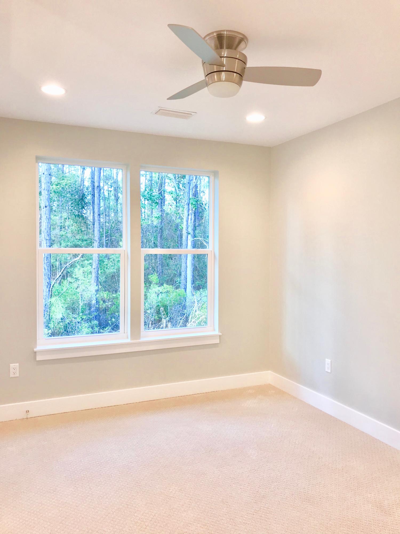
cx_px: 200
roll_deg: -0.3
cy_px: 267
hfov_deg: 49.7
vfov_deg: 63.4
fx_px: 431
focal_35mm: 28
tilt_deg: -1.2
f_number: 1.8
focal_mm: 3.99
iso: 20
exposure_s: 1/59
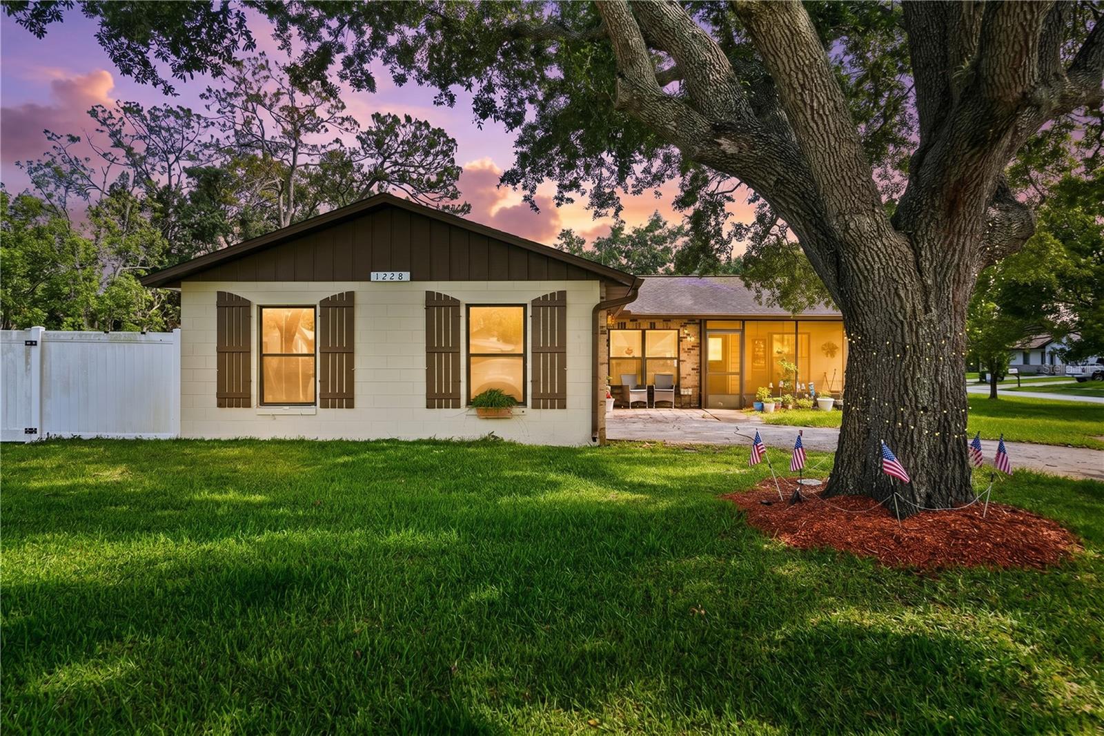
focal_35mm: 24
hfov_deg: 73.8
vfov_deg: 53.1
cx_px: 552
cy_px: 368
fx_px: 736
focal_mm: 24
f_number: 8
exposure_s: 1/25
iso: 200
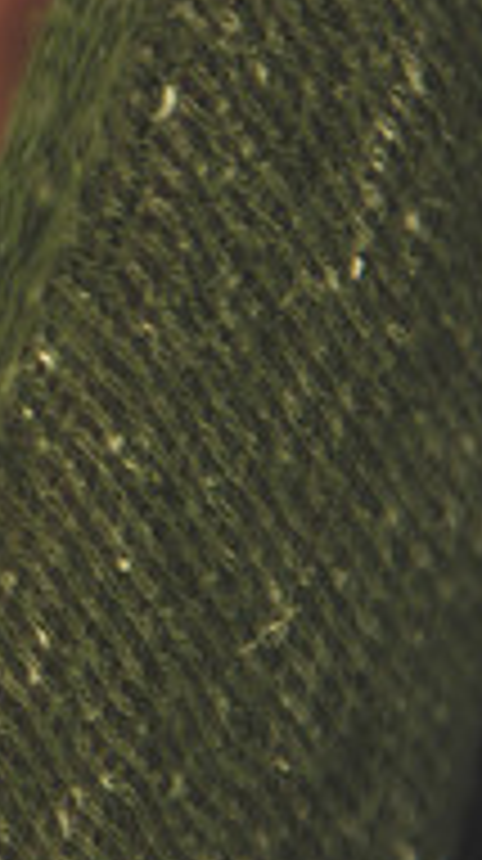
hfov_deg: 5.2
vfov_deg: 9.6
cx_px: -802
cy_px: 142
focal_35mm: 223
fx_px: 5083
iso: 400
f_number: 2.8
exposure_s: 1/125
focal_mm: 70
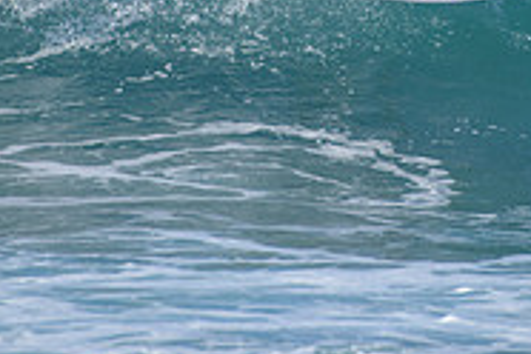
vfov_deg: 0.9
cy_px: -79
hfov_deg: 1.3
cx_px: 434
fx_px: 23052
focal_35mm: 1563
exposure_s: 1/2000
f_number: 5.6
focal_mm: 500
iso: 220
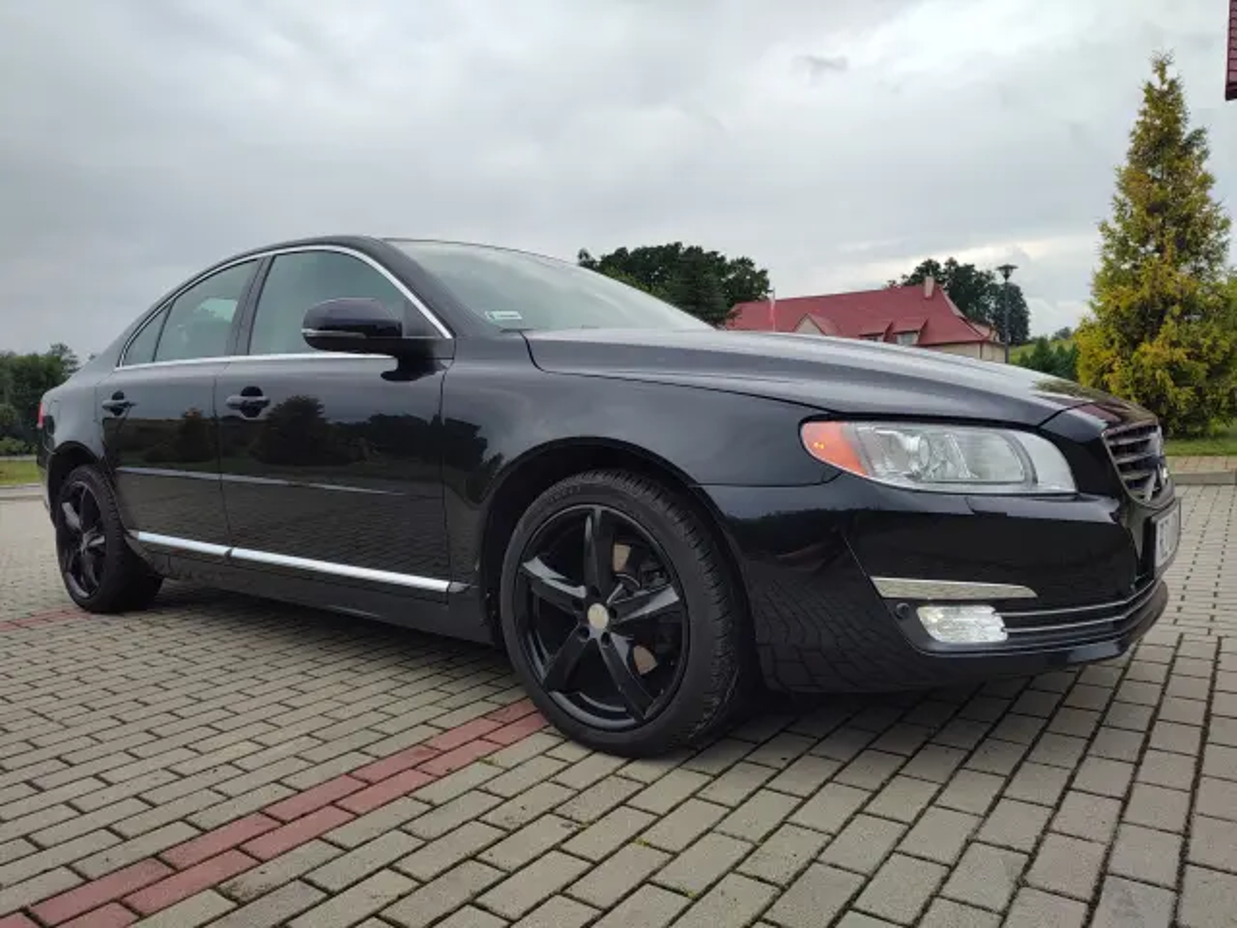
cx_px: 618
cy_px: 464
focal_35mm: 23
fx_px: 822
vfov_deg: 58.9
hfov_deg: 73.9
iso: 100
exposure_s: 1/640
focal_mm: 5.56
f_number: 1.8
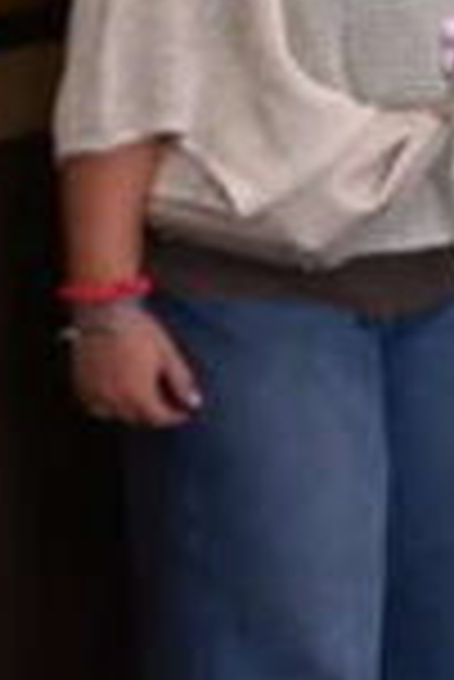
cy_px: -47
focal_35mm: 163
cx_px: 2167
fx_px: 3076
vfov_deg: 12.4
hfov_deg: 6.1
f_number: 4
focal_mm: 24
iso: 6400
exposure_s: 1/320
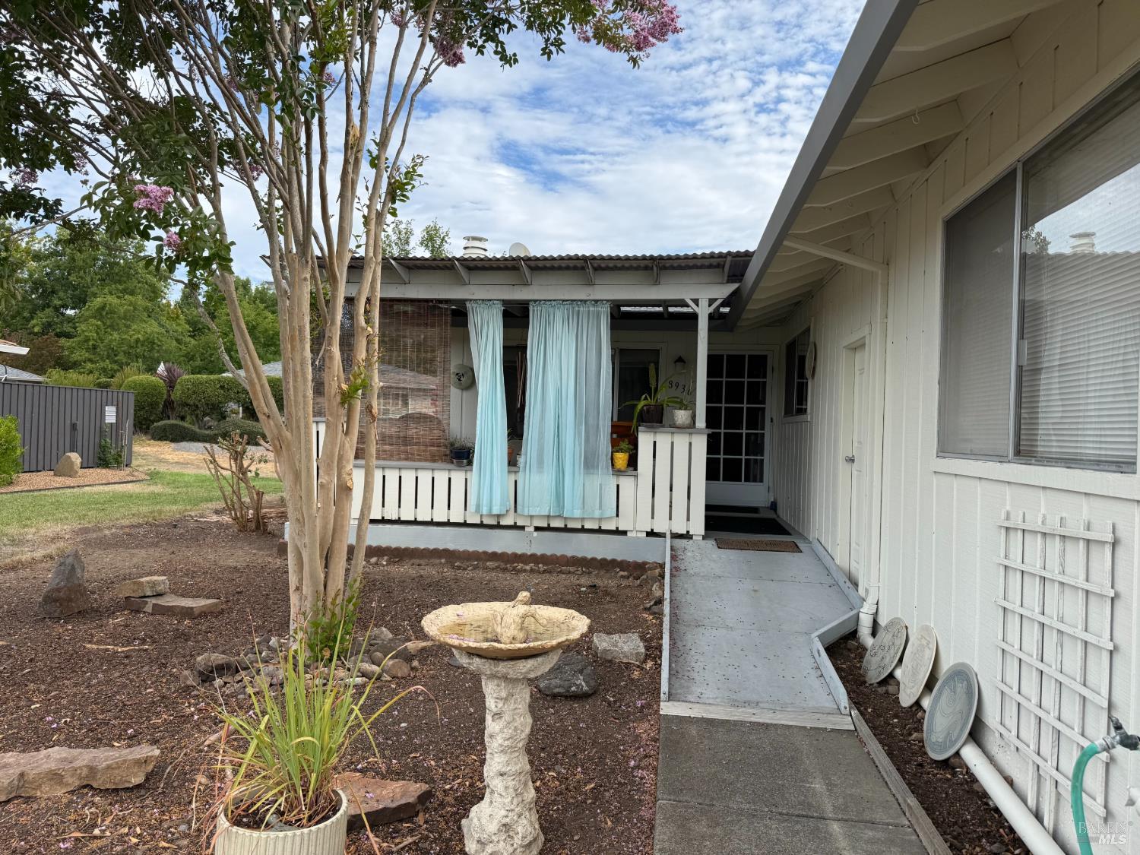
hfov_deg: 71.6
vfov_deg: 56.8
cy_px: 428
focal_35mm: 24
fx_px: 790
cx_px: 570
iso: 80
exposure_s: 1/2445
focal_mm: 6.76
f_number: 1.78
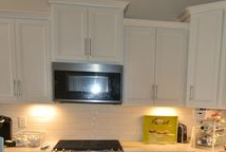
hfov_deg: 45.8
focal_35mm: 42
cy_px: 141
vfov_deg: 30.5
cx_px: 143
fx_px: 264
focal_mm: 6.7
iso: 450
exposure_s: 1/60
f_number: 3.5
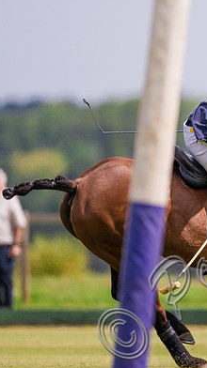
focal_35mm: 1265
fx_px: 12365
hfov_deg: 1.0
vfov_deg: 1.7
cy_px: 201
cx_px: 377
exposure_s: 1/3200
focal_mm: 500
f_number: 4
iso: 400
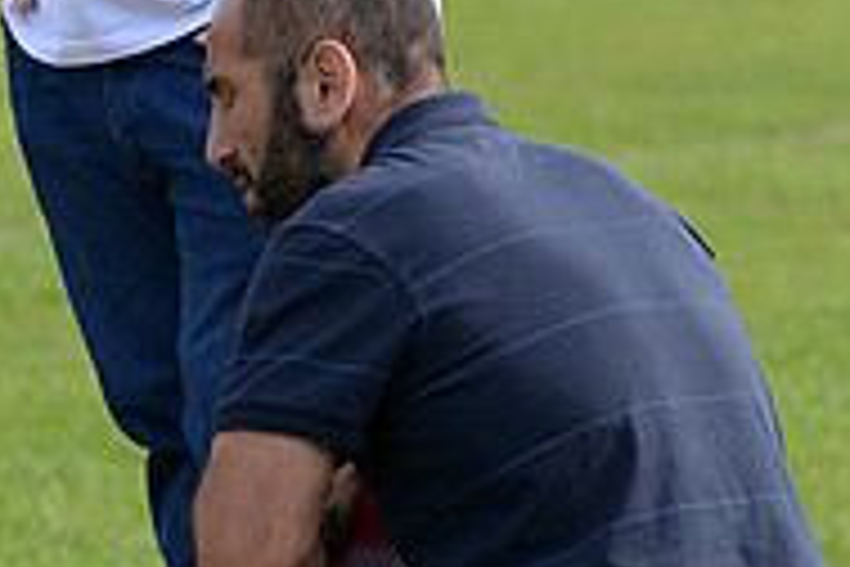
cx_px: -247
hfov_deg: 4.2
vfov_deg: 2.8
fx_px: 11616
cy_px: 727
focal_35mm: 492
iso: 400
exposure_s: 1/800
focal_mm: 160
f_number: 4
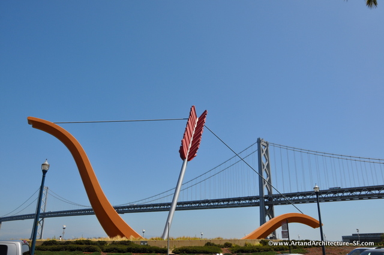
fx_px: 288
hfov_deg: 67.4
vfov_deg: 47.8
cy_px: 128
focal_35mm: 27
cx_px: 192
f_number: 10
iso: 200
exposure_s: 1/400
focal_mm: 18
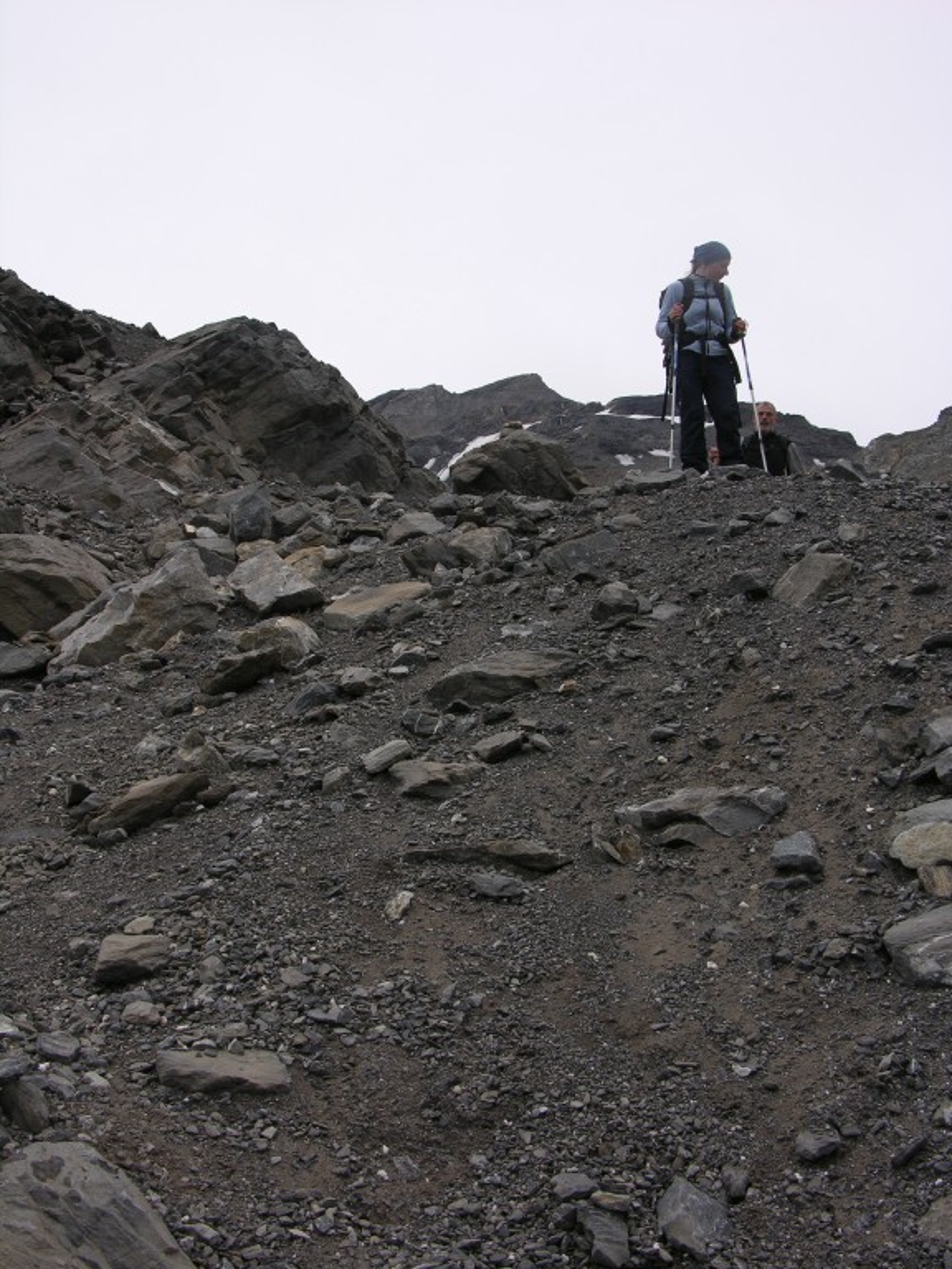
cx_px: 476
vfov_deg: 47.9
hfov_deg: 36.8
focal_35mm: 39
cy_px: 634
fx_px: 1430
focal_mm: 10
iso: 50
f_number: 5.1
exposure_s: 1/161
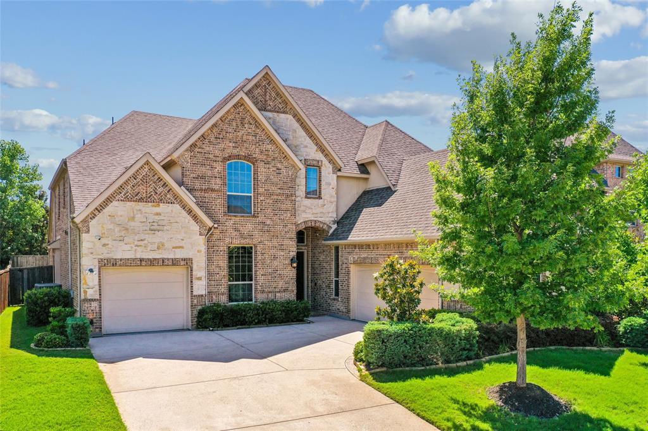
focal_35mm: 28
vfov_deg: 46.4
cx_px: 324
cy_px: 216
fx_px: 504
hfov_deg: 65.5
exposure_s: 1/160
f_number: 4.5
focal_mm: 10.3
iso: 100
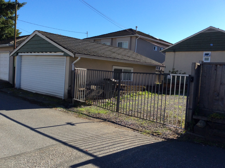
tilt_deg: -6.7
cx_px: 112
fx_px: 208
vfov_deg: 44.1
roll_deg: -3.3
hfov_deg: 56.9
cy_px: 84
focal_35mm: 32
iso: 32
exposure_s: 1/937
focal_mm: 3.3
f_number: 2.4
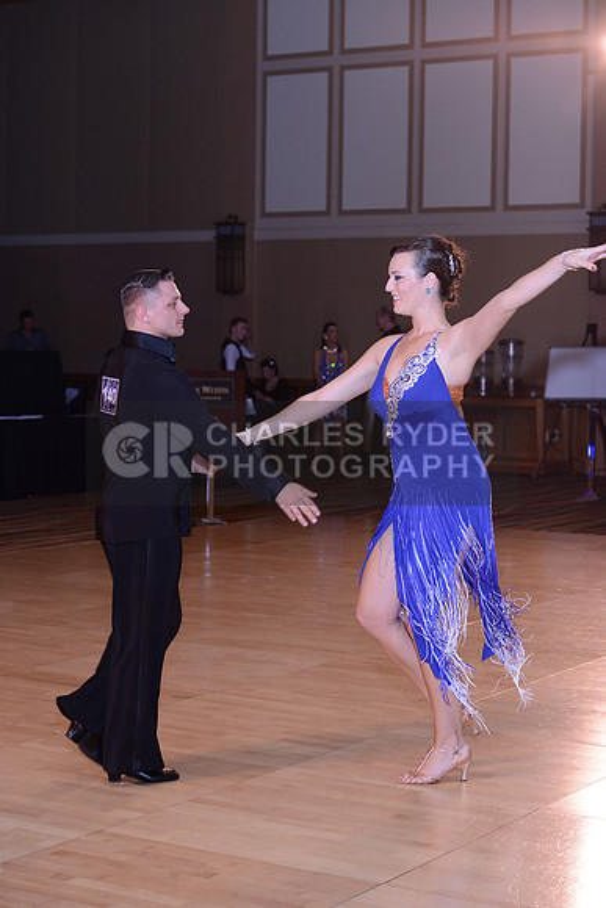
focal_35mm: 75
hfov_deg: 18.2
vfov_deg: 27.0
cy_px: 454
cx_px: 303
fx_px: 1892
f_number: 5
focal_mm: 75
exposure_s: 1/250
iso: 1600
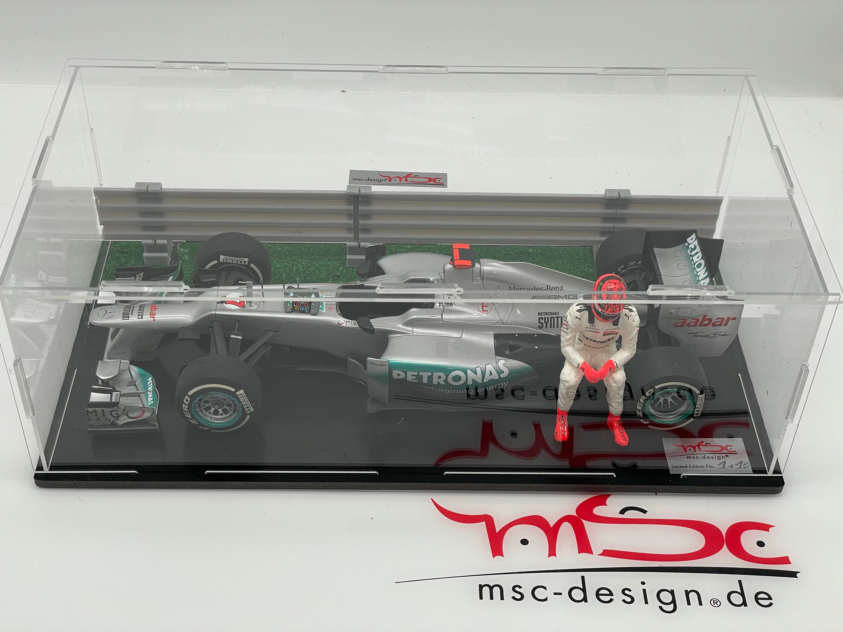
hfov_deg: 36.8
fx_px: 1266
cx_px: 422
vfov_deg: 28.0
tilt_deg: -40.5
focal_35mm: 52
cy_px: 316
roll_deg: -2.5
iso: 32
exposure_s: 1/99
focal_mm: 6
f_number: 2
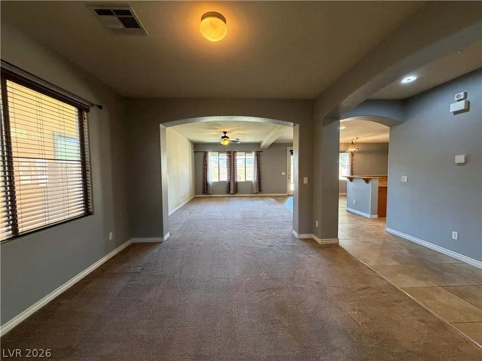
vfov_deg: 85.7
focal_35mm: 14
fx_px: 195
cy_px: 180
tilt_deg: -3.8
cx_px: 241
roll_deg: +0.8
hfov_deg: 102.1
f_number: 2.2
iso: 400
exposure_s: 1/60
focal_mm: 2.22
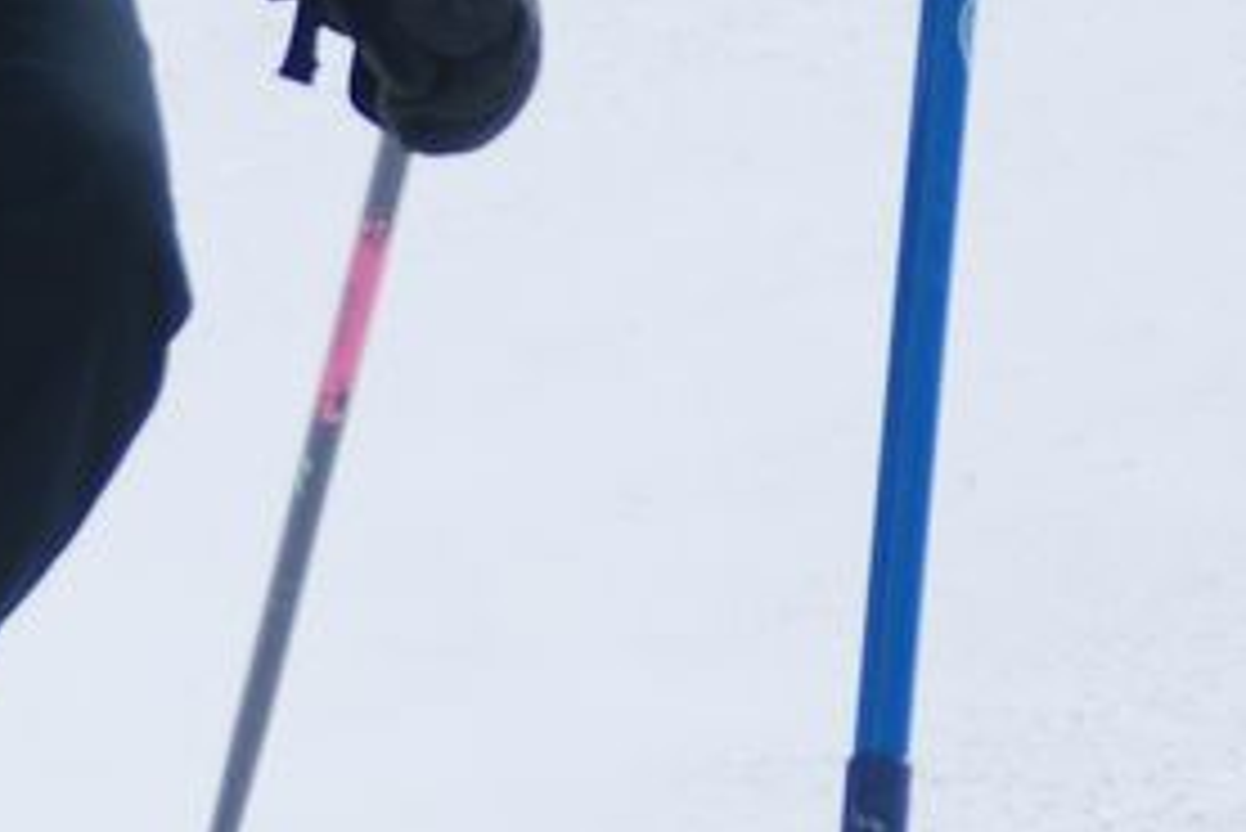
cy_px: -196
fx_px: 45051
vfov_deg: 1.1
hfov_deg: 1.6
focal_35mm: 1301
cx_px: 76
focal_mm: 150
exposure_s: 1/1000
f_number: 5
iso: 100
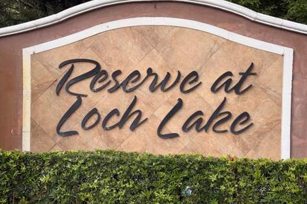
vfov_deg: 26.5
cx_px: 155
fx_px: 435
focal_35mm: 51
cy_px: 100
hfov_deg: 38.9
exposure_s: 1/846
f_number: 1.78
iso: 64
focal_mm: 6.76
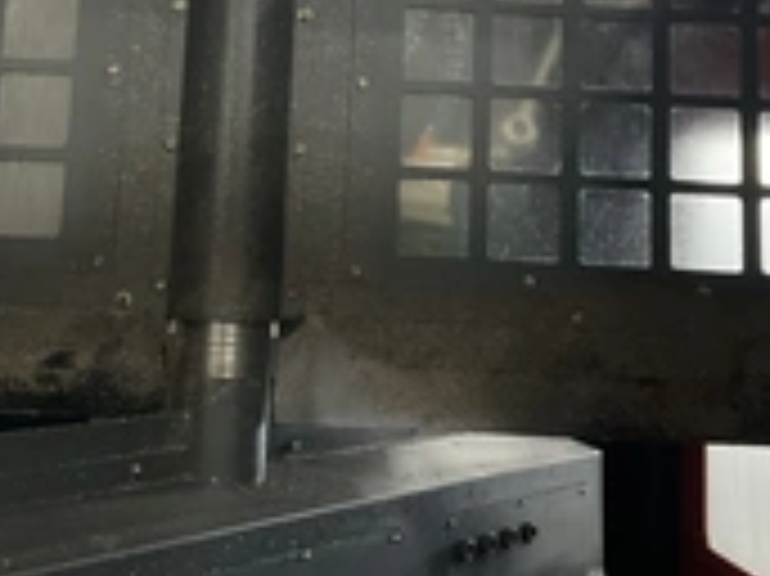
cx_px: 315
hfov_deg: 28.5
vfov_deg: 20.5
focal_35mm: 68
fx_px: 1512
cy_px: -72
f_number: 1.8
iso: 320
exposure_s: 1/30
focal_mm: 3
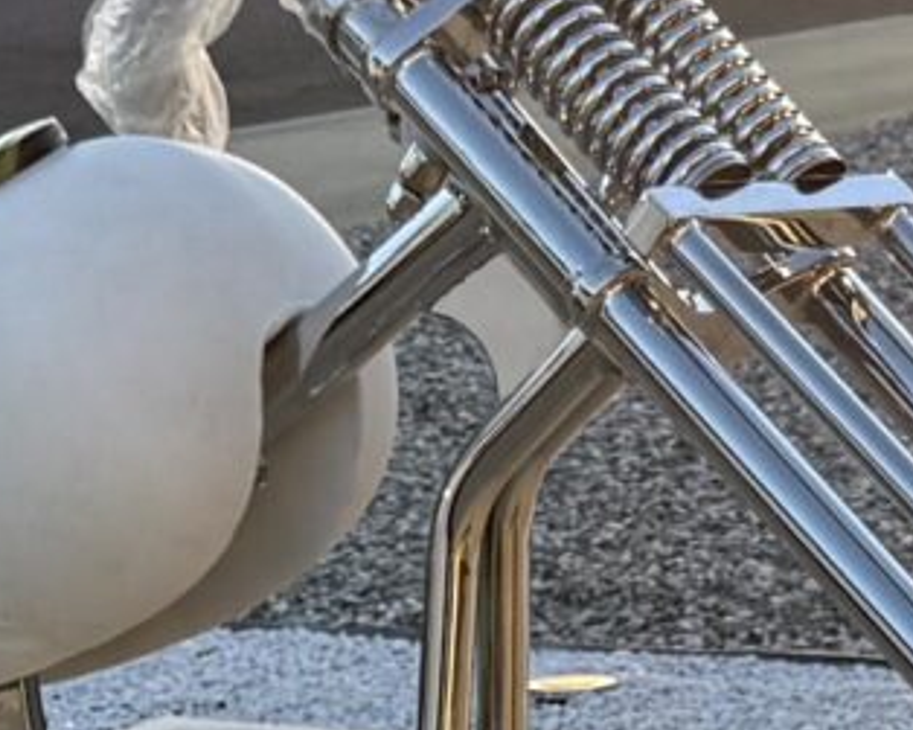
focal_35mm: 191
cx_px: 1210
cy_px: 1390
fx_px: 5159
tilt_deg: -20.8
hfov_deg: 9.9
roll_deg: -1.0
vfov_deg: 7.8
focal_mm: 6.76
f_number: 1.78
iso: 80
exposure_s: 1/750
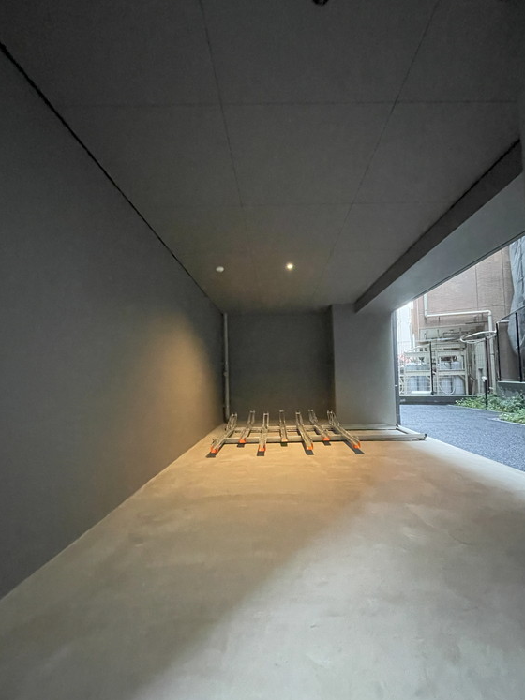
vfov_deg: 98.1
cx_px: 279
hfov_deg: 81.6
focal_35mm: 15
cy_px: 368
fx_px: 303
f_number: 2.4
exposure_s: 1/30
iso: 2000
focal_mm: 1.55
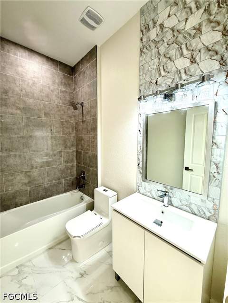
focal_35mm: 14
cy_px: 152
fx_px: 123
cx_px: 114
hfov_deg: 85.7
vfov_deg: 102.1
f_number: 2.2
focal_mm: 2.22
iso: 80
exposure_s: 1/120
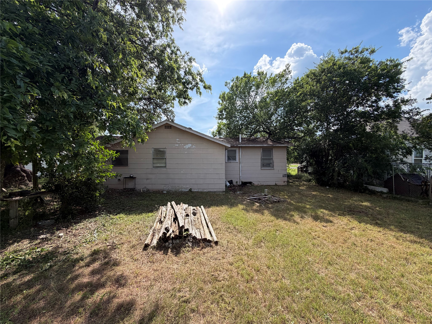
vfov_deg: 85.7
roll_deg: +0.3
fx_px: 175
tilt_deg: +0.7
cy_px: 162
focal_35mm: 14
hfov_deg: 102.1
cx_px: 216
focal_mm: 2.22
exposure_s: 1/770
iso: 40
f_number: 2.2
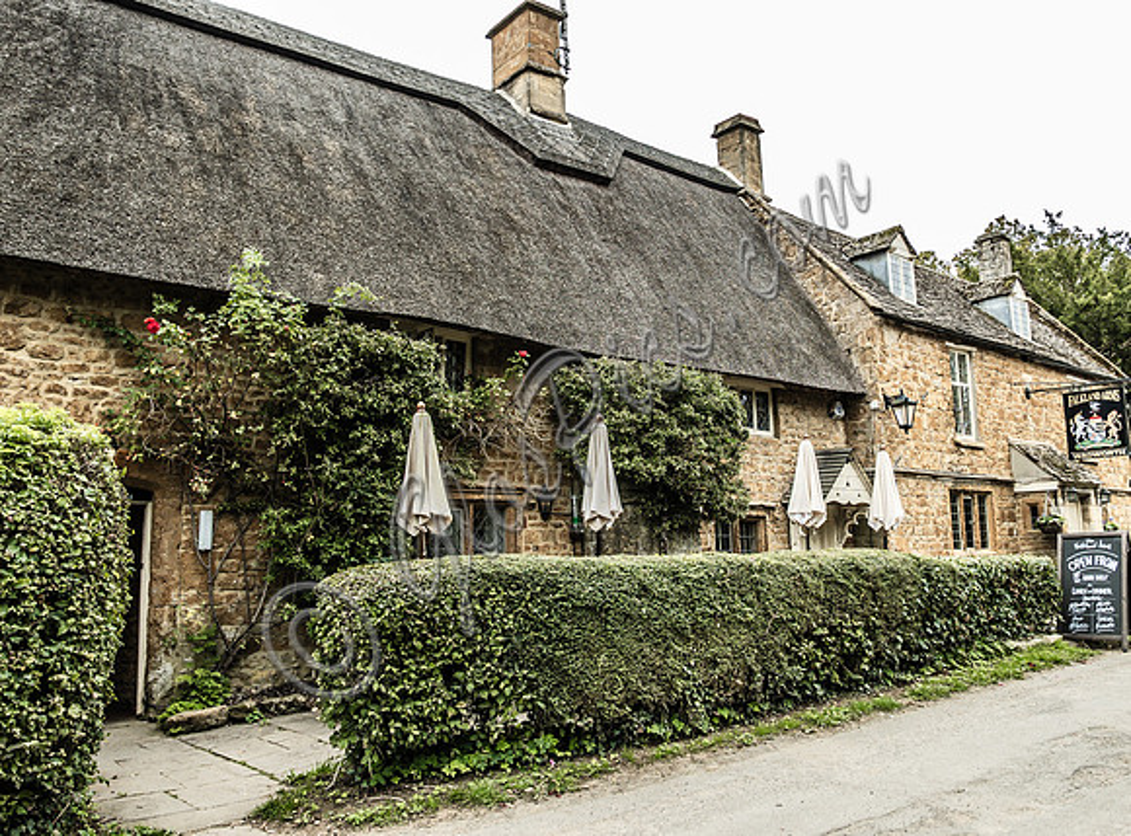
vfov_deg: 46.5
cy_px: 418
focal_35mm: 30
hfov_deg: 60.2
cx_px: 605
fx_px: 974
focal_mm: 12.5
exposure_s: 1/125
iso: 200
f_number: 3.5
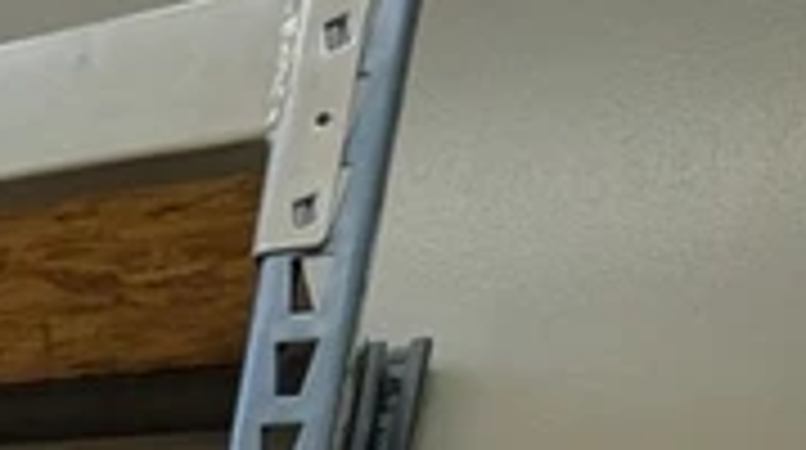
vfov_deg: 14.7
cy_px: 1055
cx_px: -482
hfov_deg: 25.3
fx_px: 1174
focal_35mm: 55
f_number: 1.7
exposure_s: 1/40
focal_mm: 2.02
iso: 78
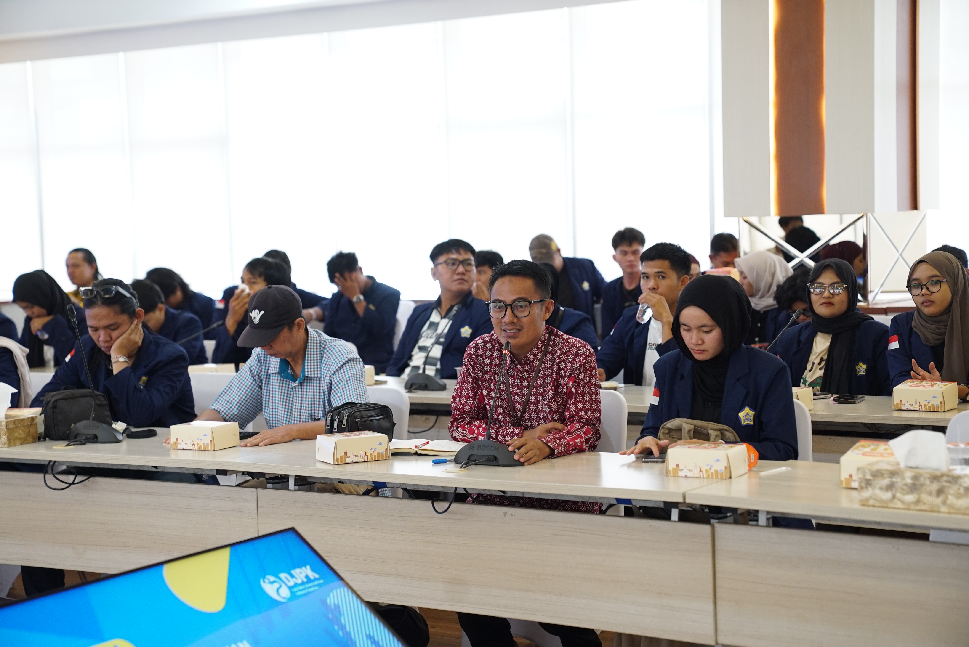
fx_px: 1858
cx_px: 484
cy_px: 324
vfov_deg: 19.8
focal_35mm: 69
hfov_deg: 29.2
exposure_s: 1/125
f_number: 3.2
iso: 1600
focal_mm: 69
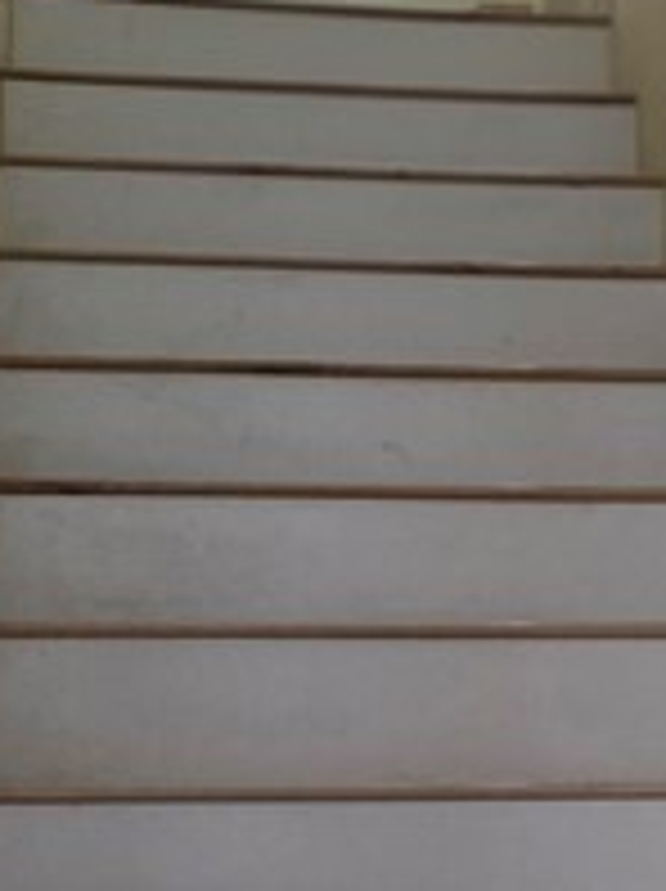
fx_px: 3059
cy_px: 657
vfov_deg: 16.5
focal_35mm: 119
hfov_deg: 12.3
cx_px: 670
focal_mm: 6.3
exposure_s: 1/120
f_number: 1.7
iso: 2000
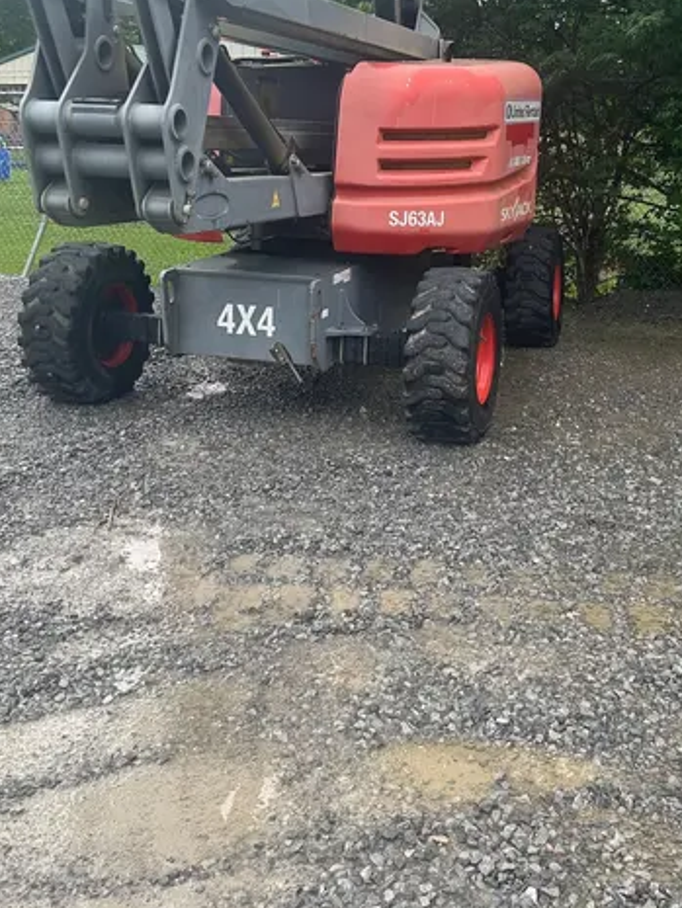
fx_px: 1077
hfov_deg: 35.0
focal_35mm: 41
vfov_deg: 45.0
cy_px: 294
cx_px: 412
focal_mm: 5.7
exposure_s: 1/330
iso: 50
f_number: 1.5
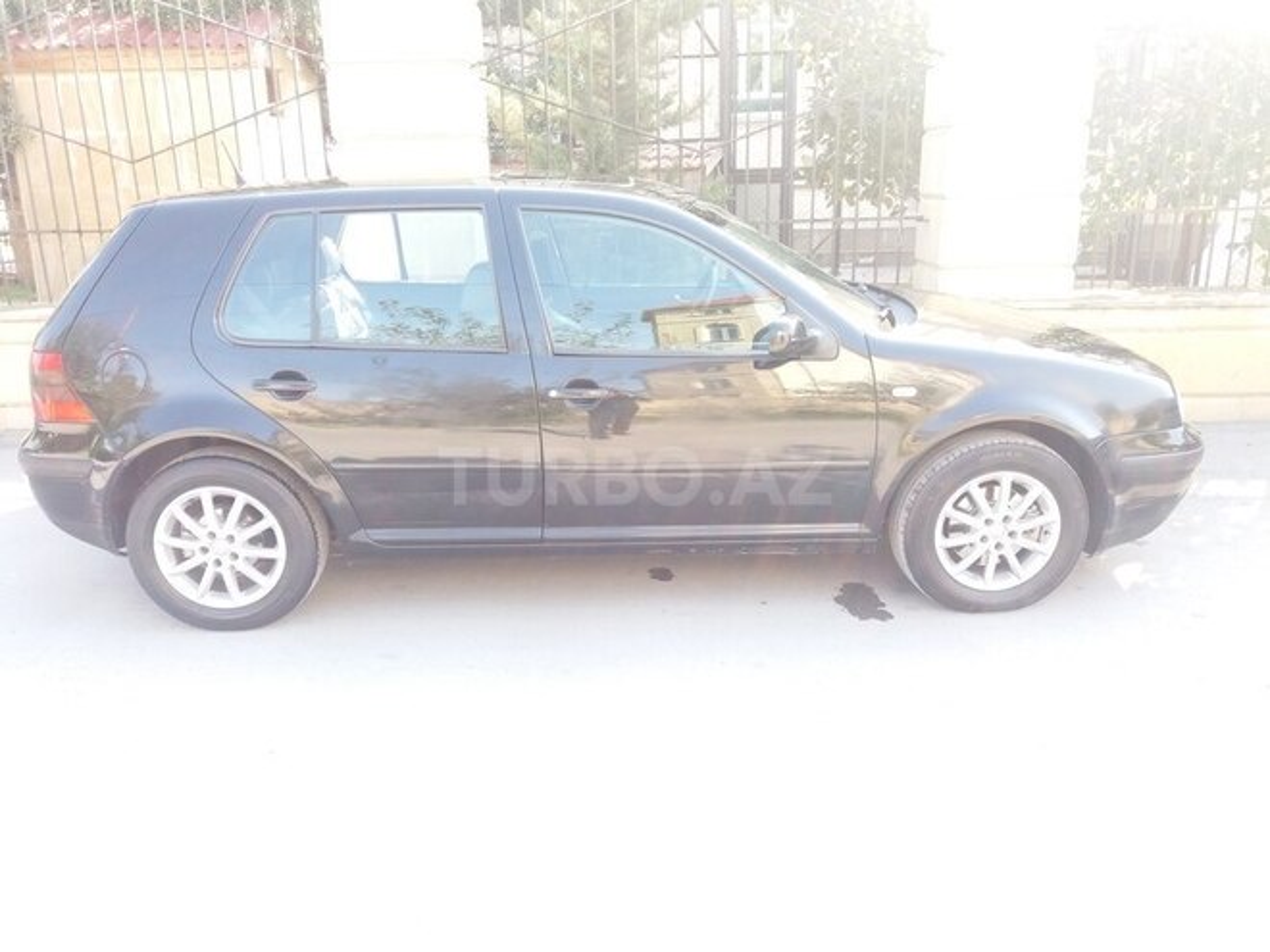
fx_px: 1027
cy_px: 476
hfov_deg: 63.4
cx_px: 635
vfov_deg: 49.7
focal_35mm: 28
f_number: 1.9
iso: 100
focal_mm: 3.7
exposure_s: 1/100
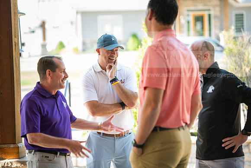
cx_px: 126
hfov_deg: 15.8
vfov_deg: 10.6
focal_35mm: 130
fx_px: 907
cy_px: 84
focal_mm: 130
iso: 400
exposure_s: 1/200
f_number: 3.2
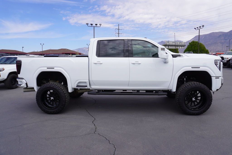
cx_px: 116
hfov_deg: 73.7
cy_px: 78
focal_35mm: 24
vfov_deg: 53.2
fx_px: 155
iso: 100
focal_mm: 16
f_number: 10
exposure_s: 1/160
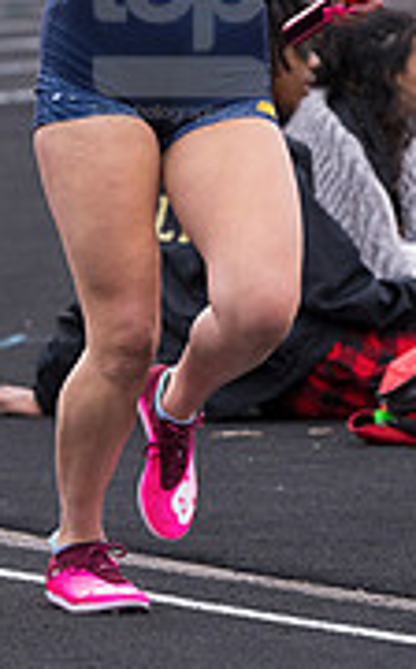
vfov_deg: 3.2
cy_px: 19
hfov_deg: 2.0
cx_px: 180
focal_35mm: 667
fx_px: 12138
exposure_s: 1/2500
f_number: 5
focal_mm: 175
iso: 800
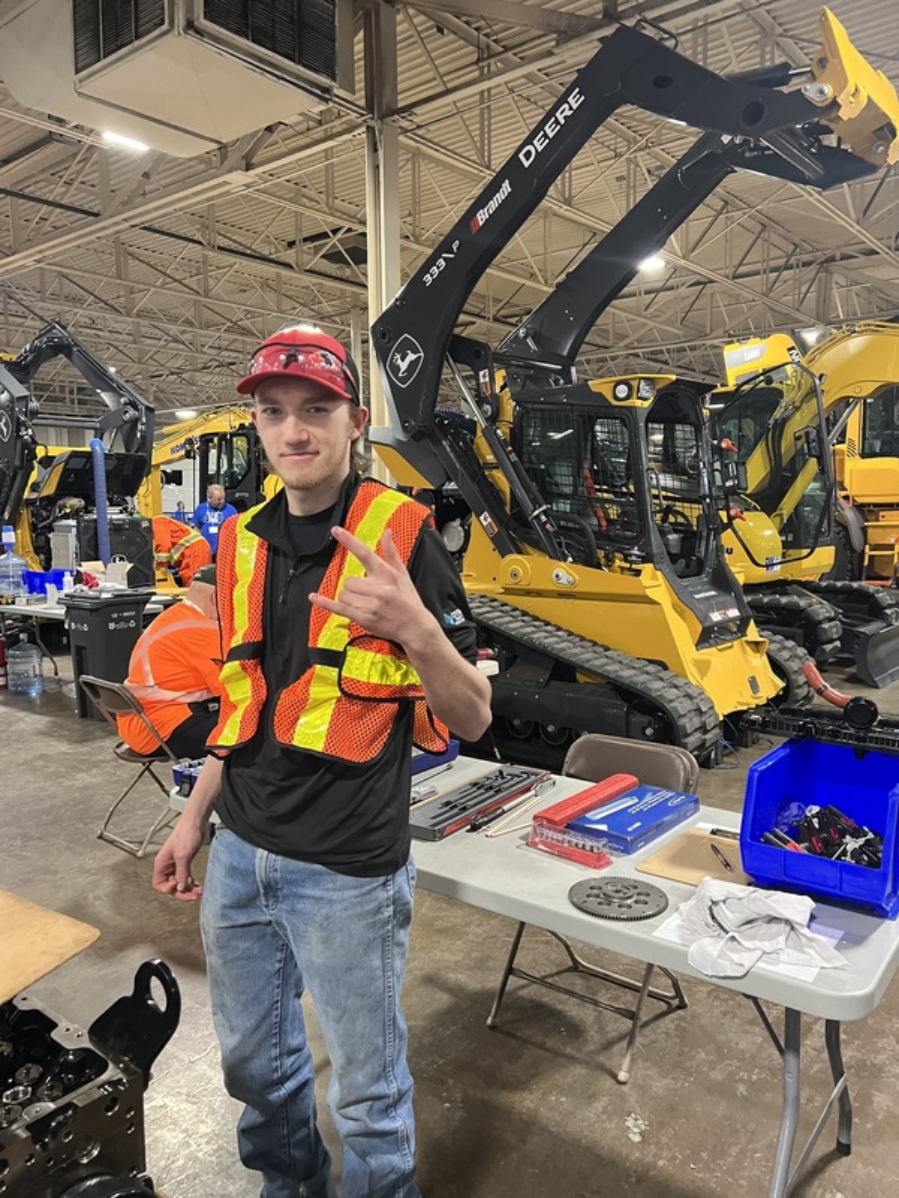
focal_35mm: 26
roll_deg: +1.2
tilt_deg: -7.8
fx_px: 900
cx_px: 450
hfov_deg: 53.1
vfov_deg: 67.3
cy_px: 599
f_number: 1.5
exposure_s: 1/60
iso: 400
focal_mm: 5.7
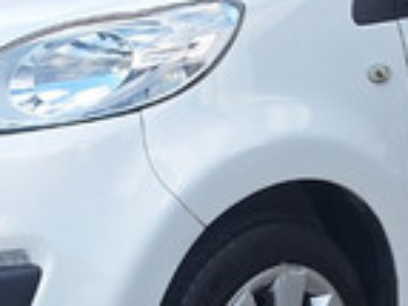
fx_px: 1213
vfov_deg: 14.3
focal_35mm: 103
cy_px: 192
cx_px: 234
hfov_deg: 19.1
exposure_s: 1/1060
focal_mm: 5.54
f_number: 1.8
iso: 40
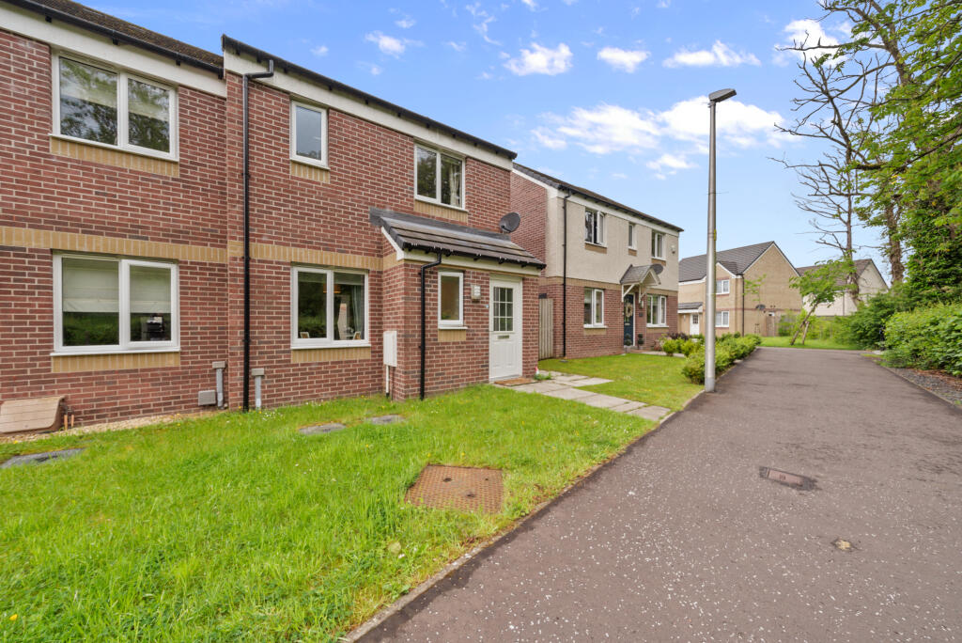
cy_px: 322
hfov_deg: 112.6
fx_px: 321
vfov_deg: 90.1
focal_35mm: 12
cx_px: 481
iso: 800
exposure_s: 1/125
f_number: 8
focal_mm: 12
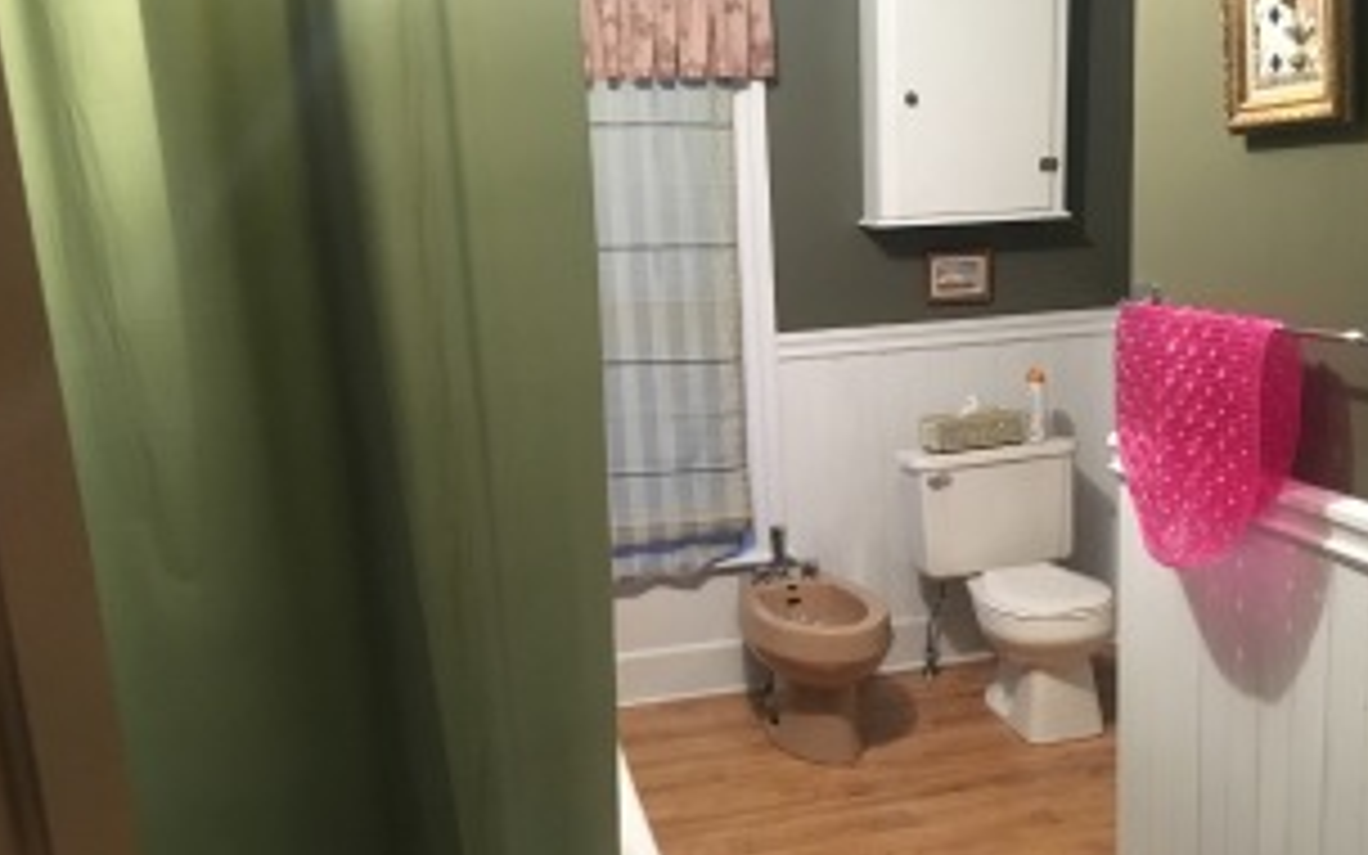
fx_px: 1379
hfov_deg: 52.6
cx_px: 774
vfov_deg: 34.3
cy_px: 536
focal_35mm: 37
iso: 320
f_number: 2.2
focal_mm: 4.15
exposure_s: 1/15
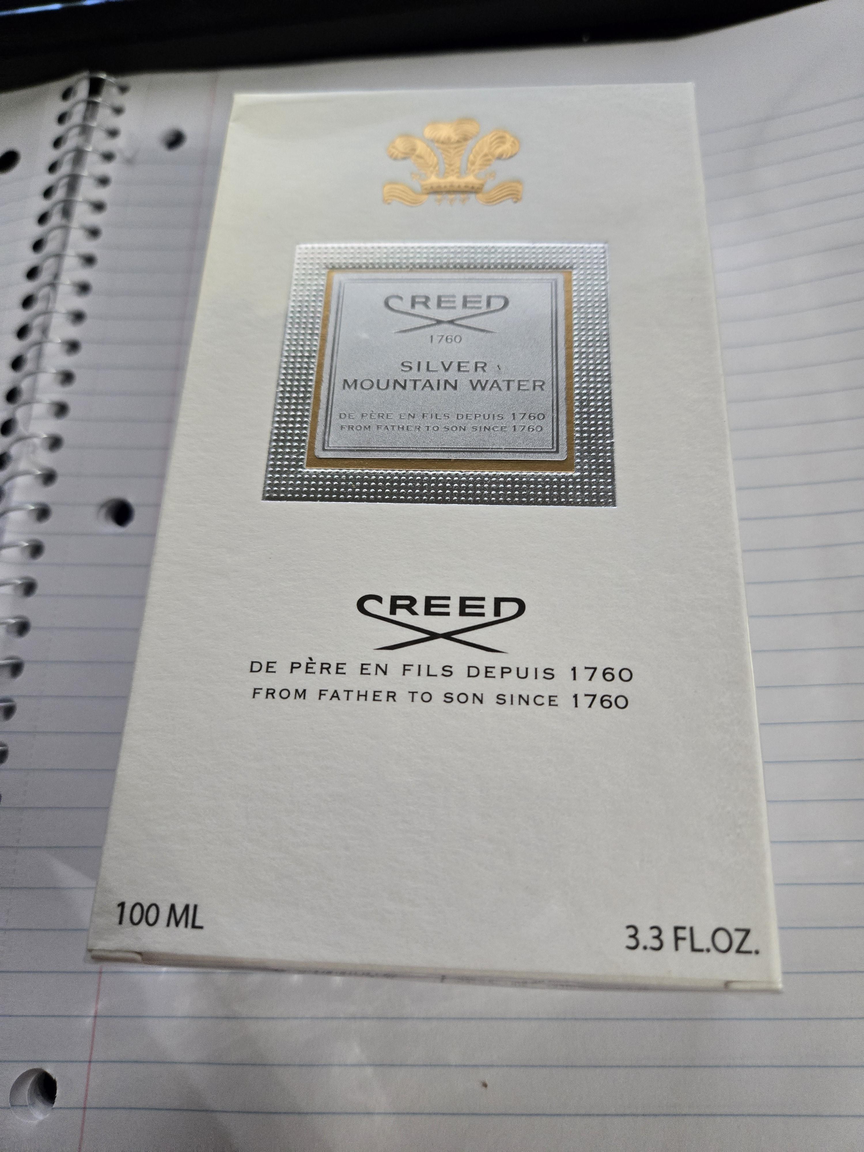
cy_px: 576
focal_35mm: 23
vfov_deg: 73.9
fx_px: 765
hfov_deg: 58.9
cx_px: 432
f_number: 1.8
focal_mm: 5.4
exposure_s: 1/120
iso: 640
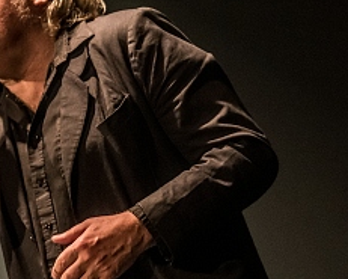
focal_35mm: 468
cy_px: 105
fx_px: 4822
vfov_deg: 3.3
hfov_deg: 4.1
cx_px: 145
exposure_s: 1/100
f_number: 5
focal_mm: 160
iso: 3200
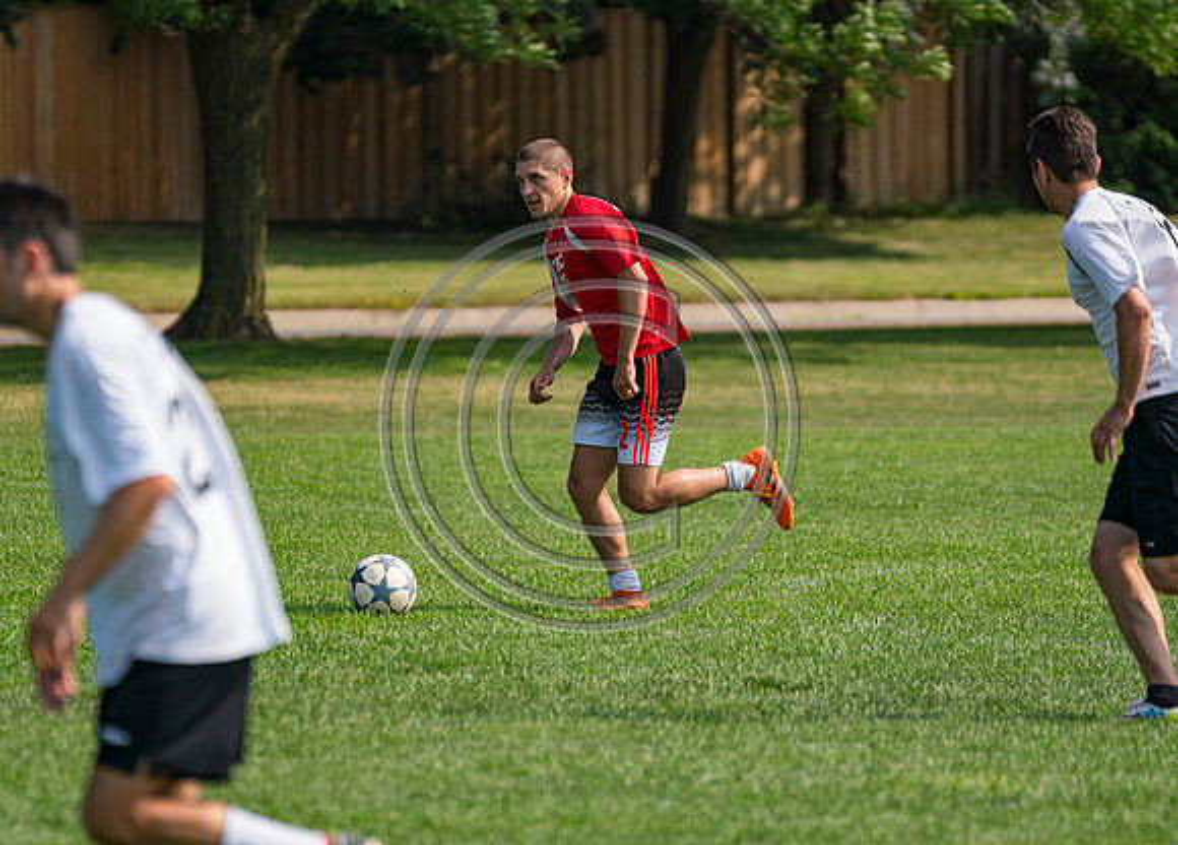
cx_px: 560
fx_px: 12126
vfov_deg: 4.0
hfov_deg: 5.6
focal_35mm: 362
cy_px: 422
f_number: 2.8
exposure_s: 1/6400
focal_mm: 200
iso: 400
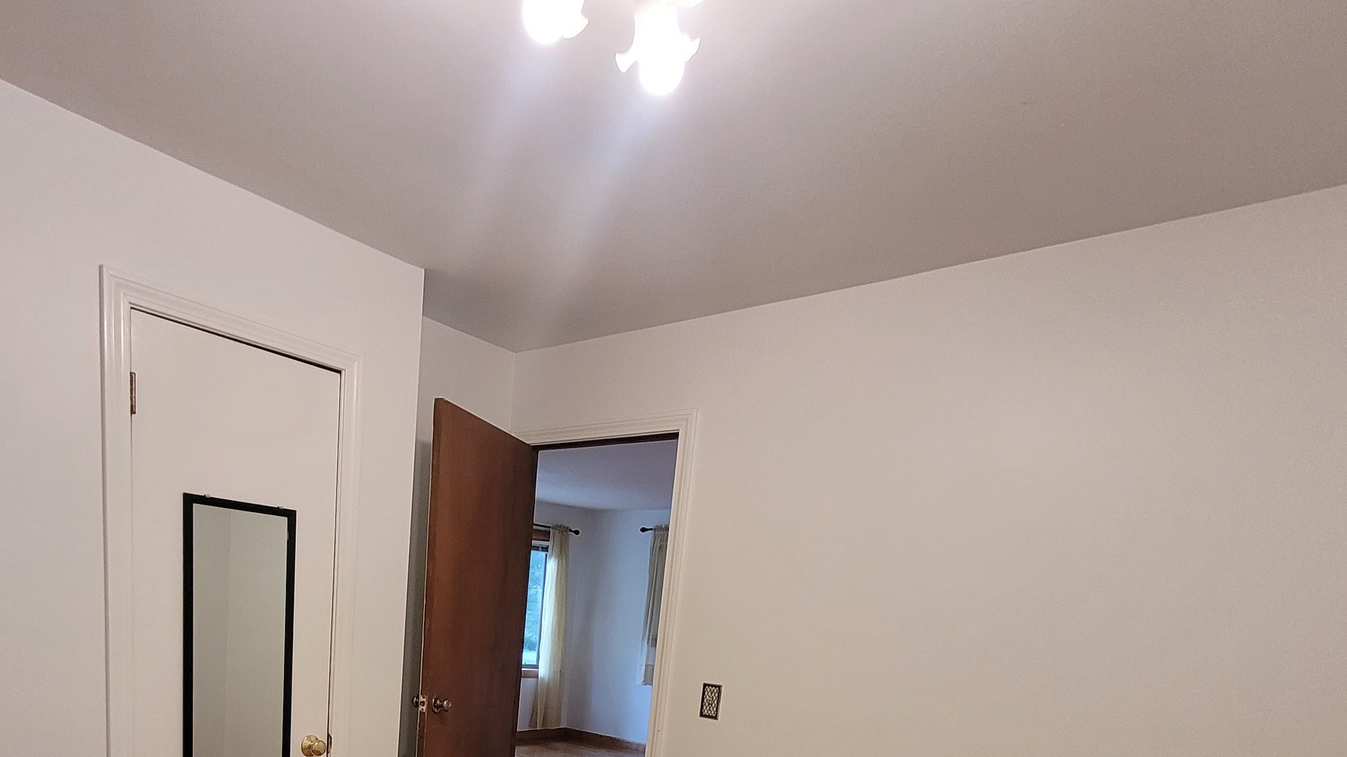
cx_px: 532
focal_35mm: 22
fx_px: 786
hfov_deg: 80.2
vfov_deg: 44.3
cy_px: 747
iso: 250
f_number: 2.2
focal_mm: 1.74
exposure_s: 1/60
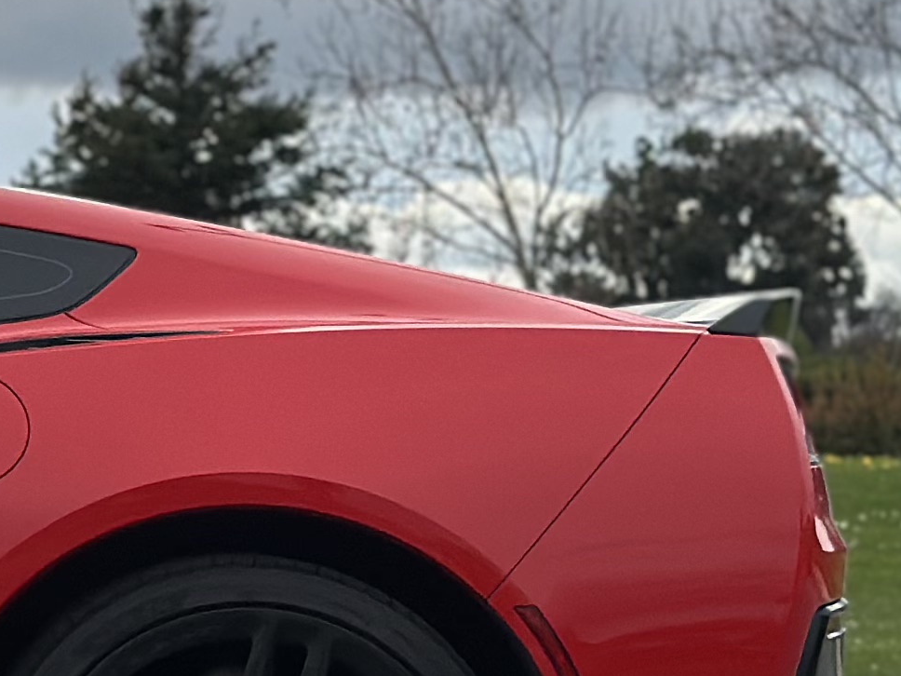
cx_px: -764
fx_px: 5206
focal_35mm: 200
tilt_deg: +1.1
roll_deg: -1.0
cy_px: 397
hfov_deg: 9.4
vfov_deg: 7.4
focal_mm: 6.86
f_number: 1.78
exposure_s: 1/4785
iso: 100
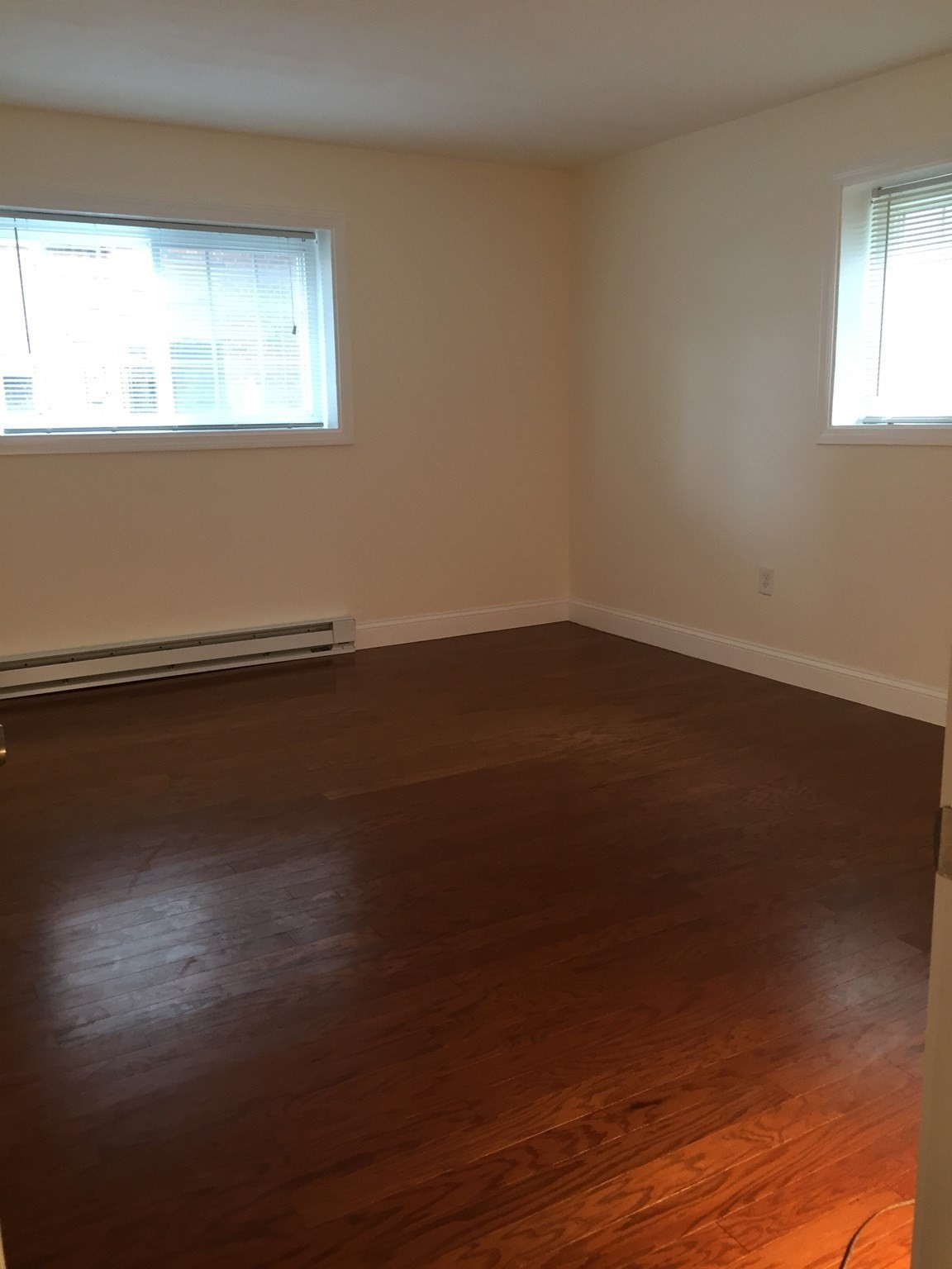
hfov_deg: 48.2
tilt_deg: -11.3
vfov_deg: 61.7
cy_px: 634
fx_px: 1063
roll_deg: +1.3
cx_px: 476
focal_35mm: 29
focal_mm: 4.15
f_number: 2.2
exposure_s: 1/30
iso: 80
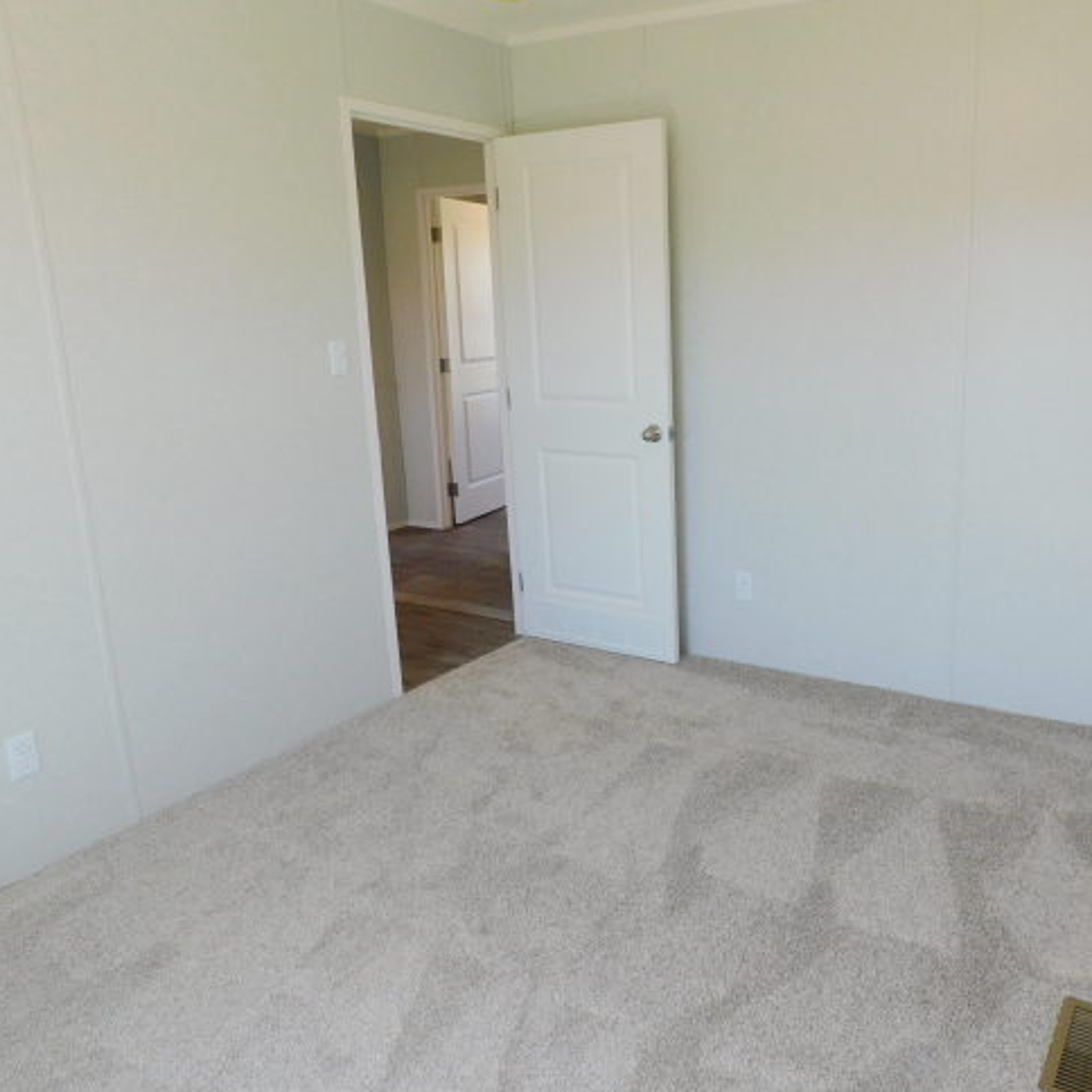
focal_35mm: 28
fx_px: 999
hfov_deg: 56.3
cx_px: 710
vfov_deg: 57.3
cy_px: 541
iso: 125
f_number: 3
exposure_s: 1/80
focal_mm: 4
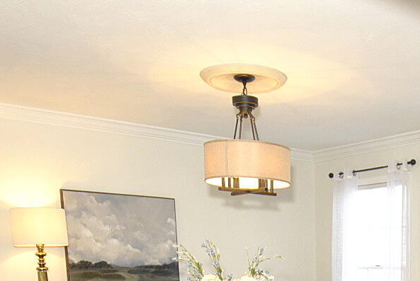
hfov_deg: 38.1
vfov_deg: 24.0
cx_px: 362
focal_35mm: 49
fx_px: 572
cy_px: 372
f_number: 3.5
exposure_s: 1/80
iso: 400
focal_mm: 10
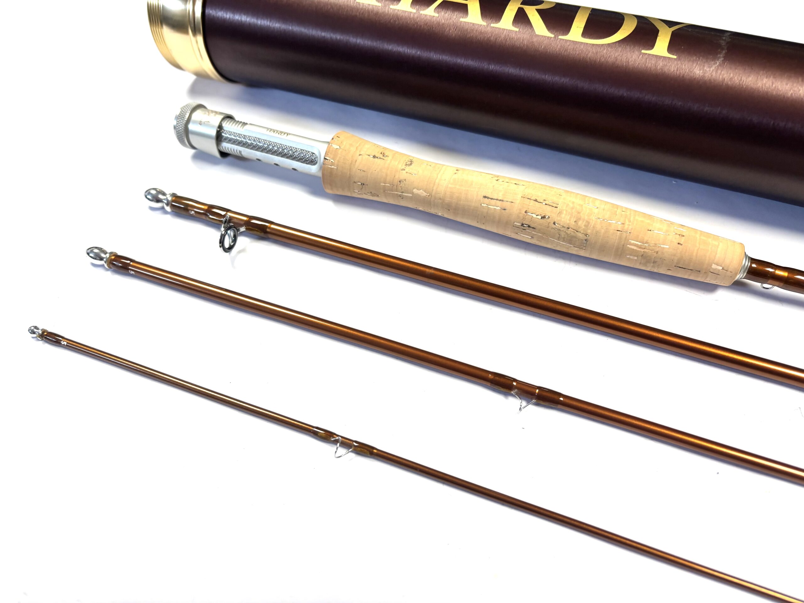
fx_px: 604
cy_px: 302
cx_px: 402
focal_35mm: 26
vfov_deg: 53.1
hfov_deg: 67.3
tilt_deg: -52.7
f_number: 1.6
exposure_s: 1/121
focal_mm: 5.96
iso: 64
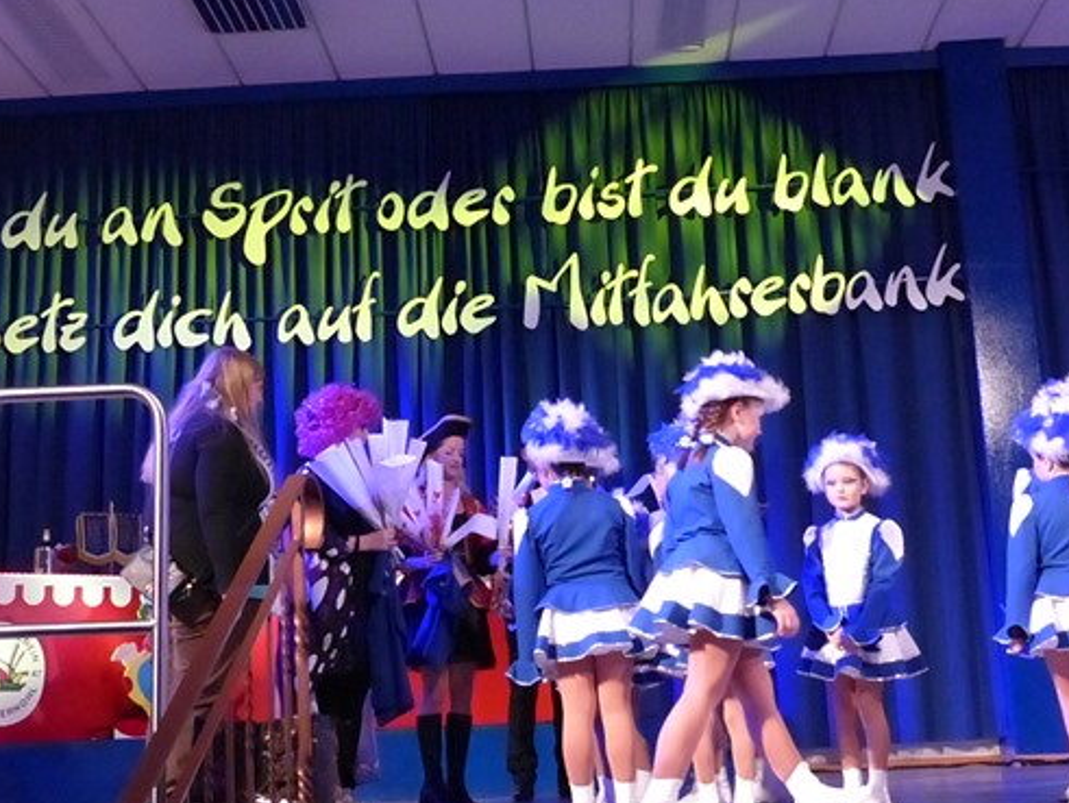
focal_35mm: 50
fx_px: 1545
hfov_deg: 38.2
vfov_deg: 29.1
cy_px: 380
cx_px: 564
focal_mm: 7.1
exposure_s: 1/160
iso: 1600
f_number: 4
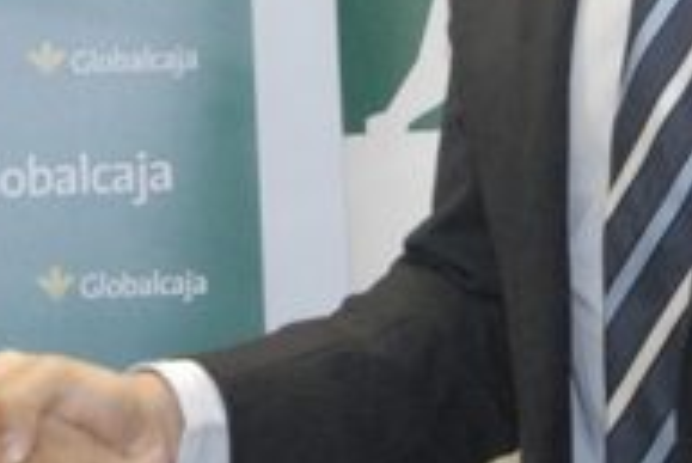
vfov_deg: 6.5
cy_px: -219
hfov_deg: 9.8
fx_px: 4020
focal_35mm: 209
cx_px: 237
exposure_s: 1/60
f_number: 5.6
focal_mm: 35
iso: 1250
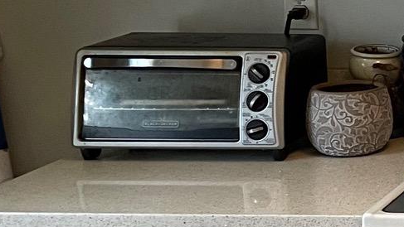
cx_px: 815
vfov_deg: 10.2
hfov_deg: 14.7
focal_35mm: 119
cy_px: 65
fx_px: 1275
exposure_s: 1/60
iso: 250
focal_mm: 4.2
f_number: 1.6
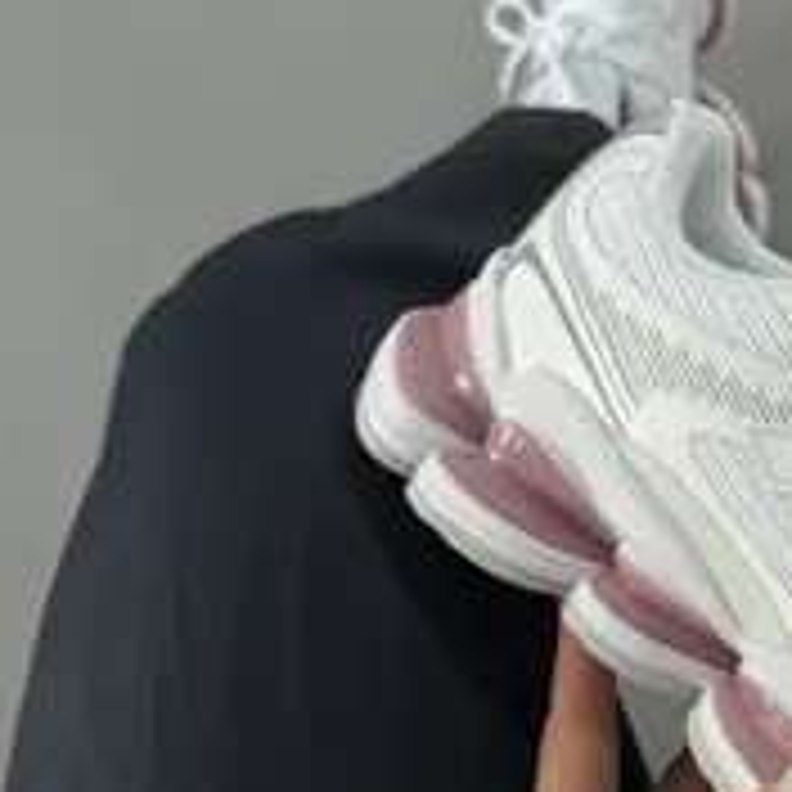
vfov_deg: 29.4
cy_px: 495
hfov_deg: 27.8
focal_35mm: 58
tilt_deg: -81.2
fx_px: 1501
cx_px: 796
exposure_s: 1/121
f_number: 1.78
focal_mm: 6.76
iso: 100
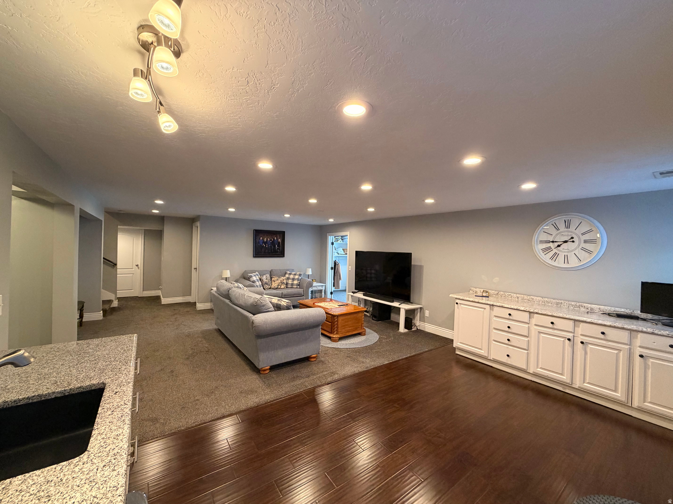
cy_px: 252
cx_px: 336
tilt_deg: -1.2
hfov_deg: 102.1
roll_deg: -1.5
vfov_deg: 85.7
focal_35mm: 14
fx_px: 272
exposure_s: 1/60
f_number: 2.2
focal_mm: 2.22
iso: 320
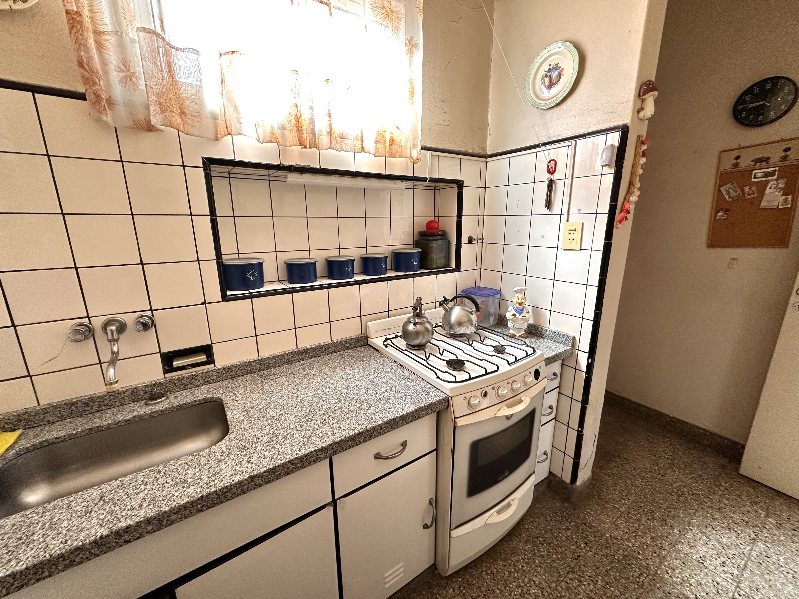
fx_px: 323
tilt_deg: -13.4
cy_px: 300
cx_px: 400
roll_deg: +0.5
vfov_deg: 85.7
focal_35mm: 14
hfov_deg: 102.1
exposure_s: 1/99
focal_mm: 2.22
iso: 250
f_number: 2.2
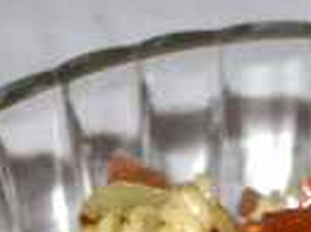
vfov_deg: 5.1
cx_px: 261
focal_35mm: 285
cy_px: 519
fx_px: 2556
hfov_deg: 7.0
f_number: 4.5
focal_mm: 32
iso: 280
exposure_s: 1/80
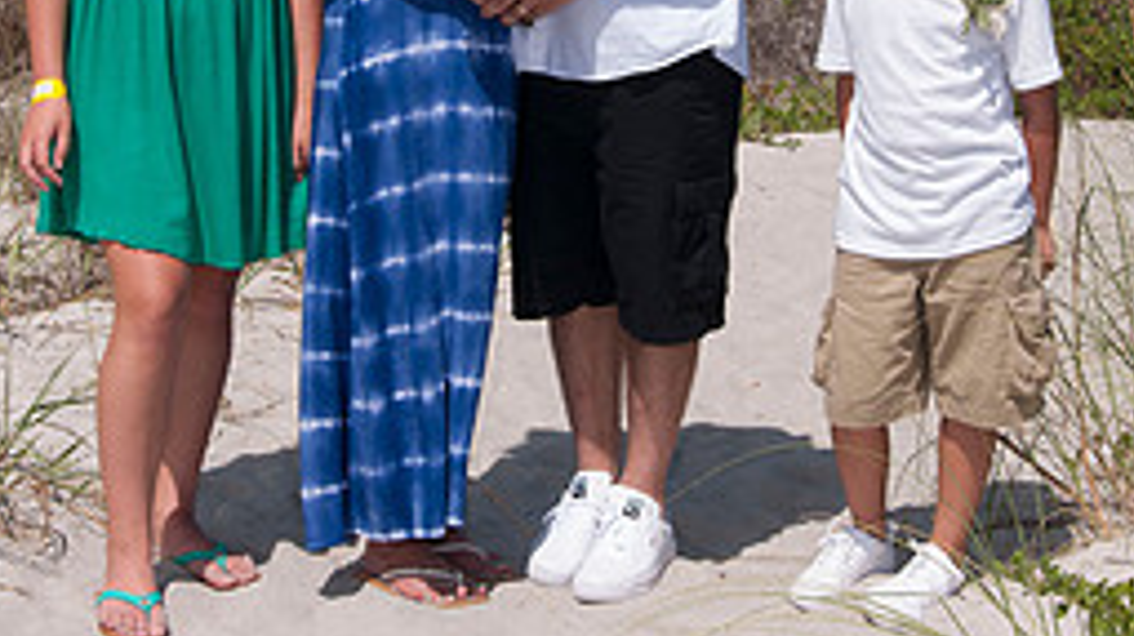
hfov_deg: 22.0
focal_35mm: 97
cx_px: 571
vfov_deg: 12.3
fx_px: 2915
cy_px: 9
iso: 100
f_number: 11
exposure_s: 1/250
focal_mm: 35
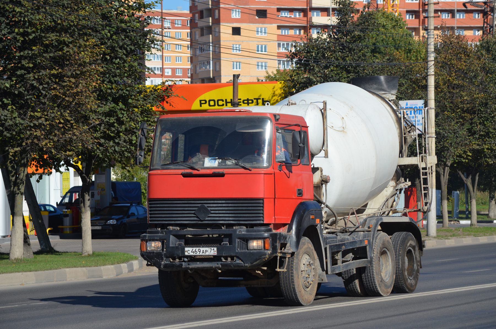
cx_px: 248
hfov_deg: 14.0
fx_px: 2021
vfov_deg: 9.3
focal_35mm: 147
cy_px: 164
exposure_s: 1/1600
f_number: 7.1
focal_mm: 98
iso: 400
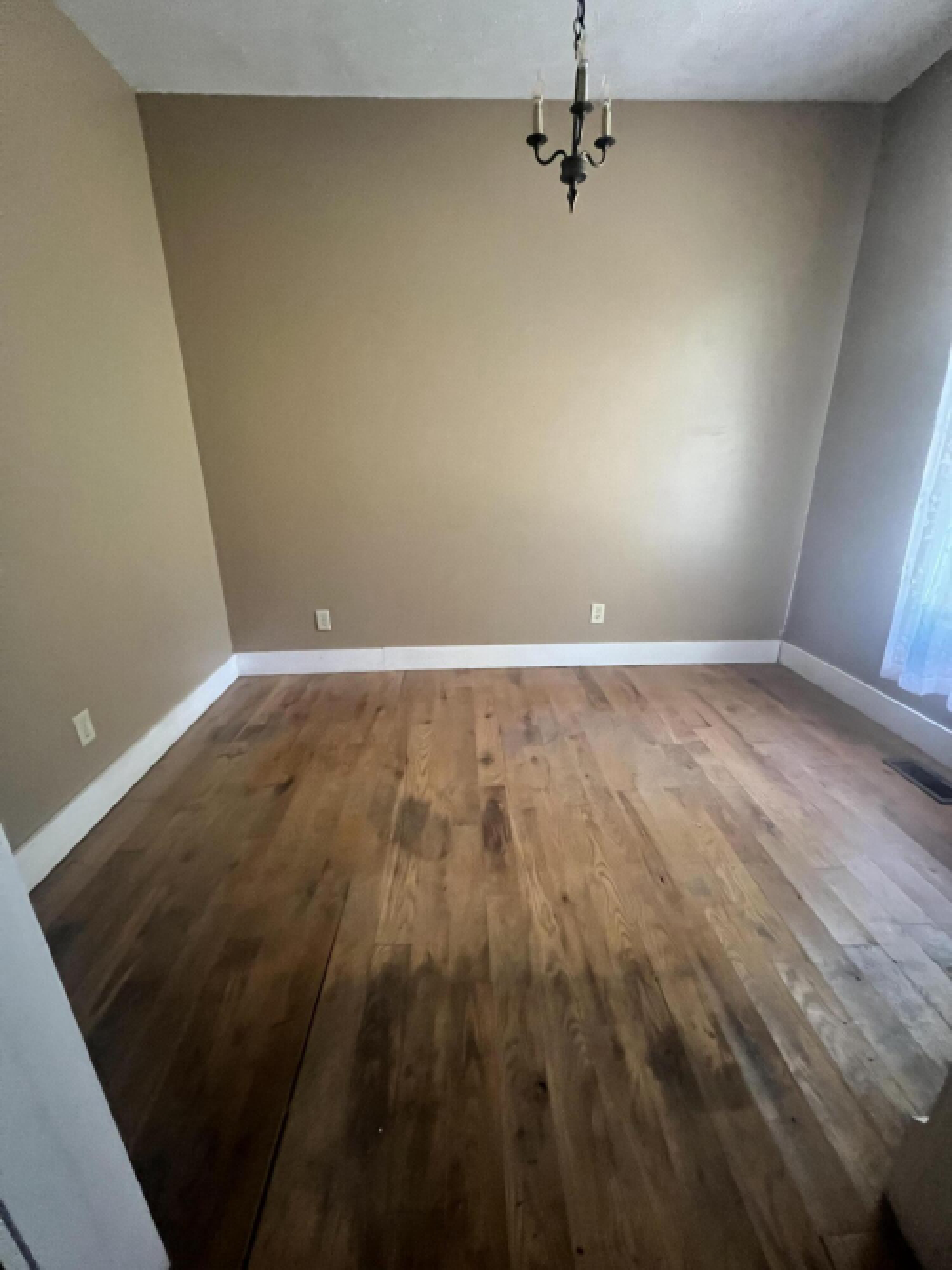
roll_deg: +0.3
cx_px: 476
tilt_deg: -15.6
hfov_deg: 89.9
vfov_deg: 106.2
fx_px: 477
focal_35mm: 13
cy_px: 635
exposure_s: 1/54
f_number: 1.8
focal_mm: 1.57
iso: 1000
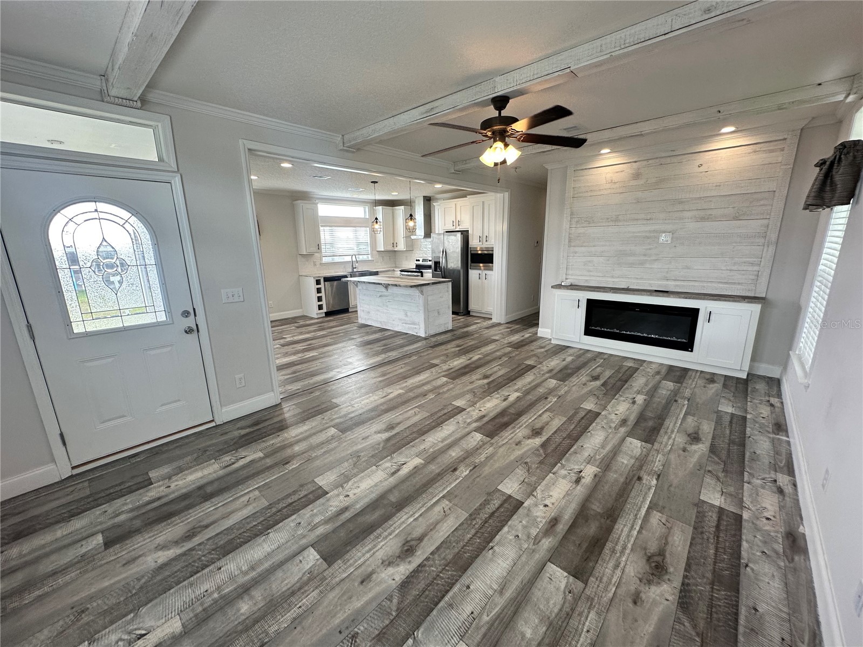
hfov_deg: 102.1
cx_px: 432
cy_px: 324
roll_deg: +0.5
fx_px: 349
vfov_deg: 85.7
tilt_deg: -12.4
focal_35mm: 14
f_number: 2.2
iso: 100
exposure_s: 1/120
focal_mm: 2.22
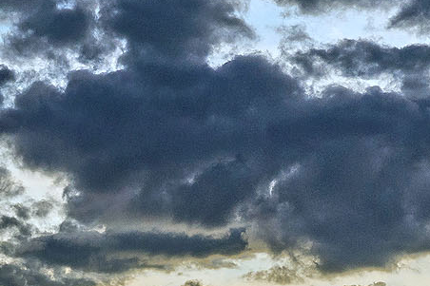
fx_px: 2639
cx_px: 8
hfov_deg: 9.3
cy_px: 416
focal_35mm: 221
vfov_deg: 6.1
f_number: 4.8
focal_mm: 50
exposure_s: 1/250
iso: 400
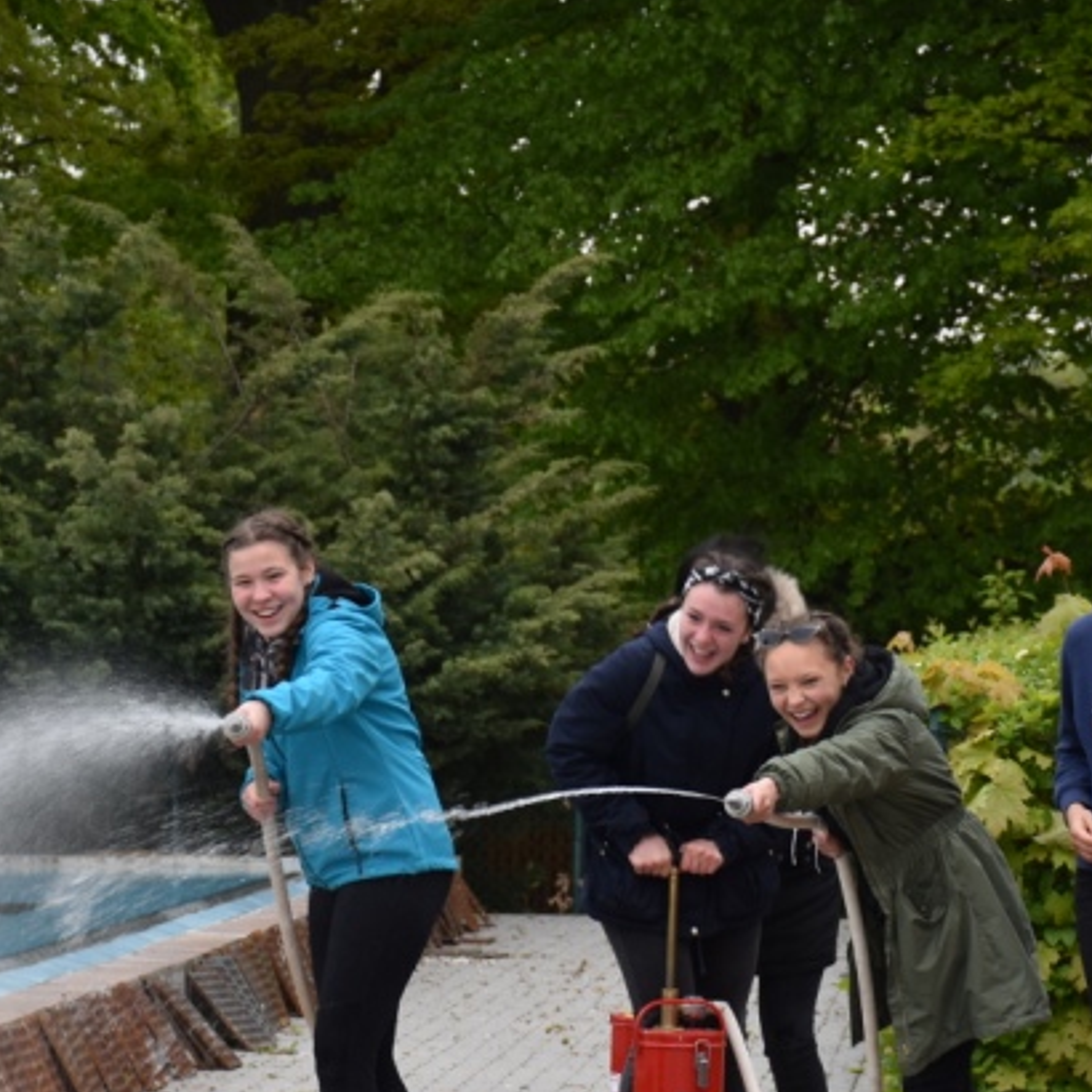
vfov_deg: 8.3
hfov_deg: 8.3
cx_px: 828
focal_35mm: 210
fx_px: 7495
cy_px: 859
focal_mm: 66
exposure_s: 1/125
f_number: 5.6
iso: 200
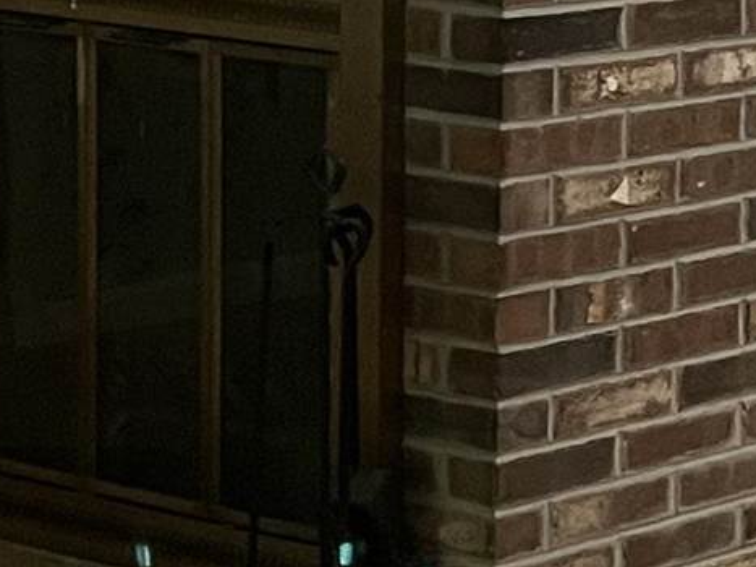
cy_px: -157
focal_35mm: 171
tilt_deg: -4.7
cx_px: 1399
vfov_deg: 8.6
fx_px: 3734
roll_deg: -1.0
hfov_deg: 10.8
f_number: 1.6
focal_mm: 5.1
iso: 250
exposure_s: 1/60
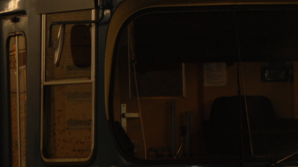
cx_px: -50
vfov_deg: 2.3
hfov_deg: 4.2
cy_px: 187
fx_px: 4092
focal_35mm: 518
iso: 250
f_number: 5
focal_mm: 95
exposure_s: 1/40
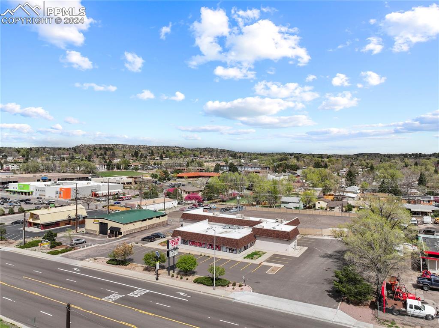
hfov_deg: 71.6
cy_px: 164
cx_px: 220
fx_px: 304
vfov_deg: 56.7
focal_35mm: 24
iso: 100
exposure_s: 1/100
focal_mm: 12.29
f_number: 2.8
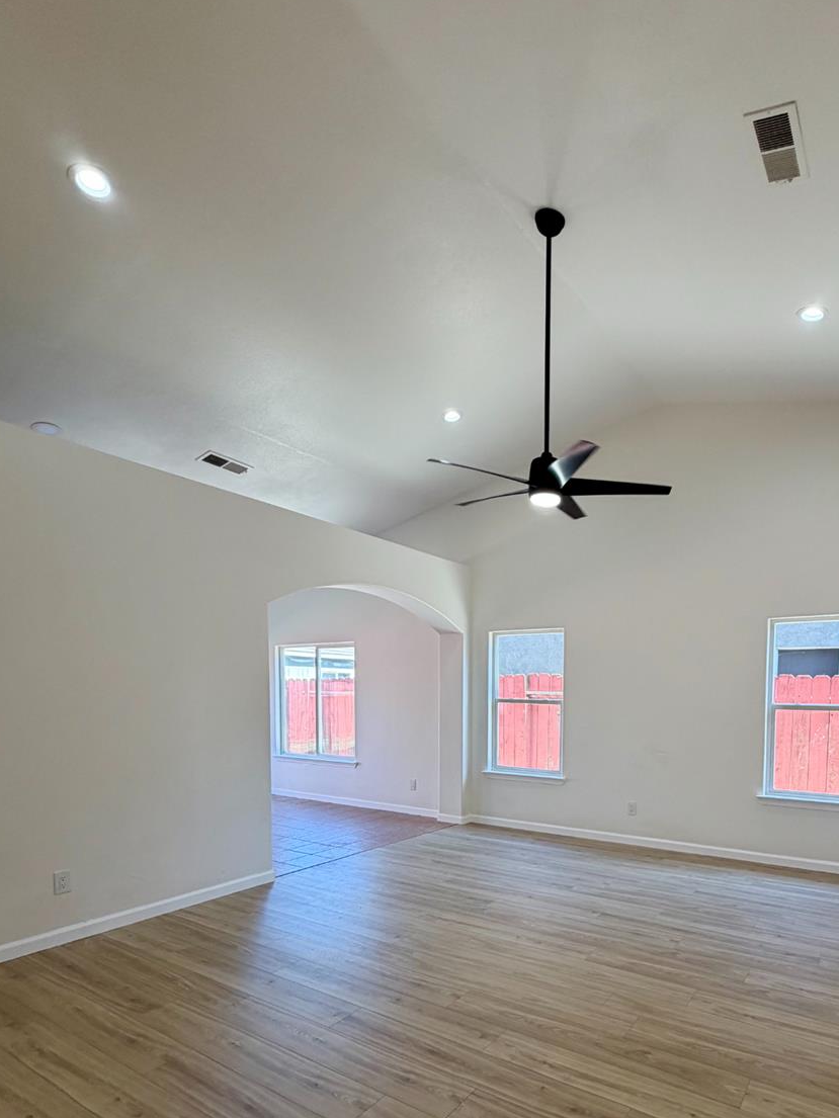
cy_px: 728
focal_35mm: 19
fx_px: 614
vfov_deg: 82.3
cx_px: 542
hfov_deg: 67.3
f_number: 2.2
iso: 100
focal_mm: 2.22
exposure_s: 1/120
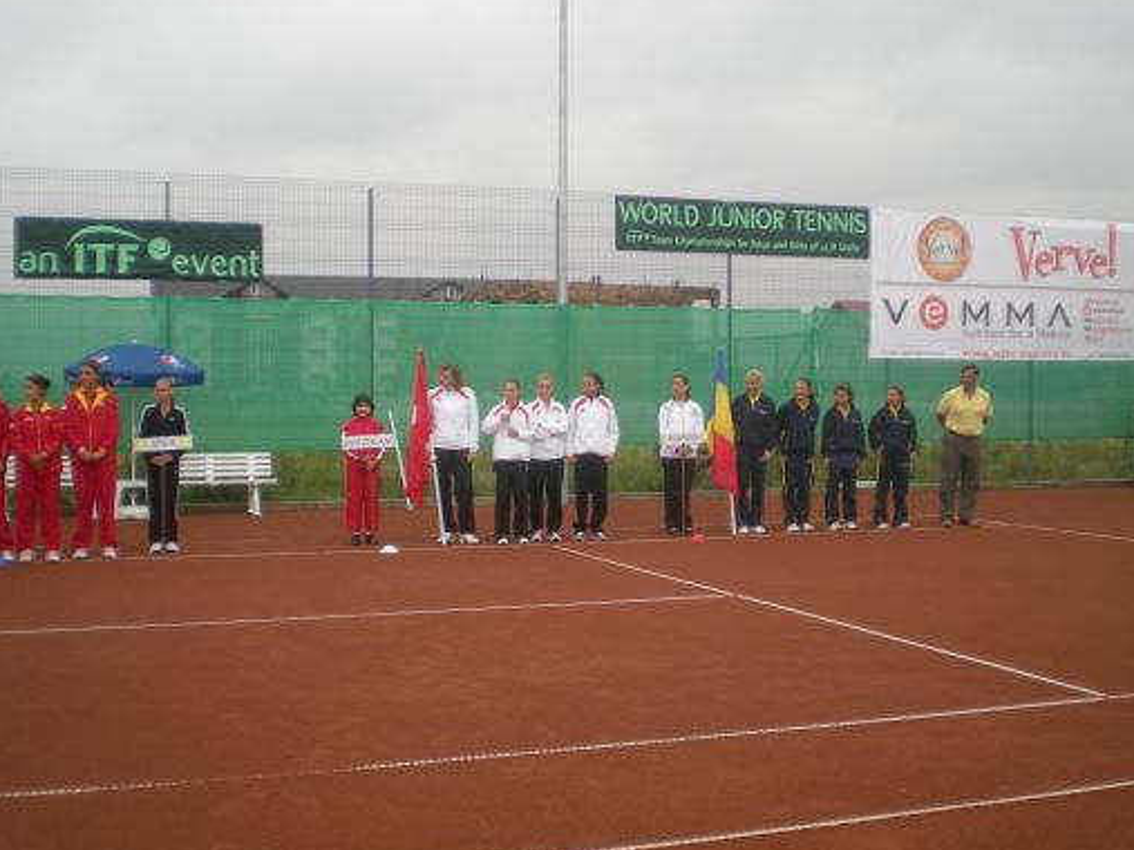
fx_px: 1474
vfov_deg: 32.2
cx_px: 593
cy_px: 438
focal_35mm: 45
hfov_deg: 42.1
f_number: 3.1
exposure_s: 1/152
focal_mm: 6.3
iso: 50
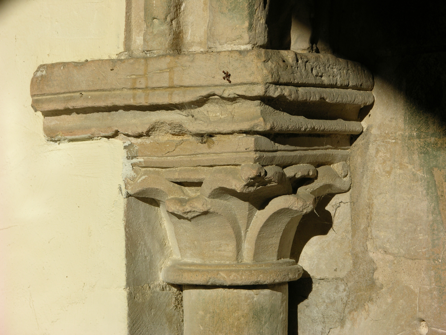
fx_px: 2061
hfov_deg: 12.3
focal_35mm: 160
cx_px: 223
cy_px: 168
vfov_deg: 9.3
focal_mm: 41.1
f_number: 6.2
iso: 50
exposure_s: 1/472
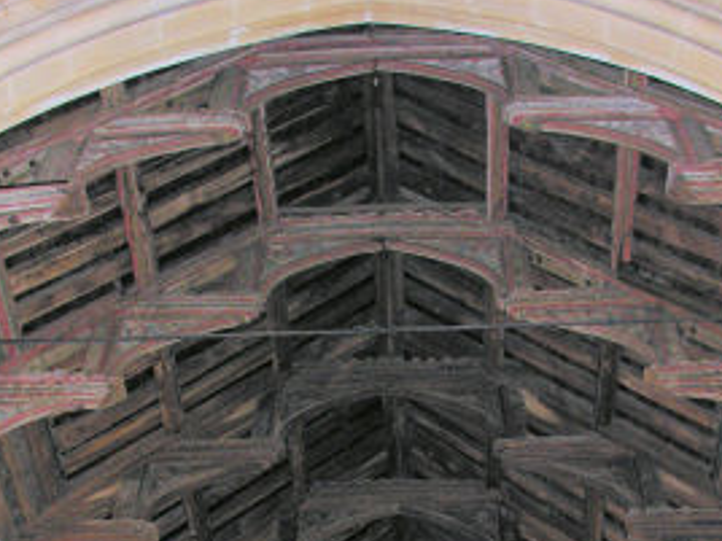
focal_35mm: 60
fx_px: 1251
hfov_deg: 32.2
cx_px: 365
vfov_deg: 23.9
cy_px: 468
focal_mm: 8.9
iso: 200
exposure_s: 1/60.1
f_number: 2.8
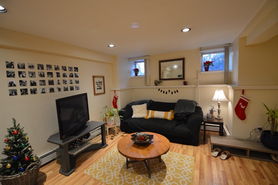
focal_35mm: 15
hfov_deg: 100.4
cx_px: 139
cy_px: 92
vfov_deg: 77.2
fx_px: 116
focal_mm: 10
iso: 400
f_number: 3.5
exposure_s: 1/40
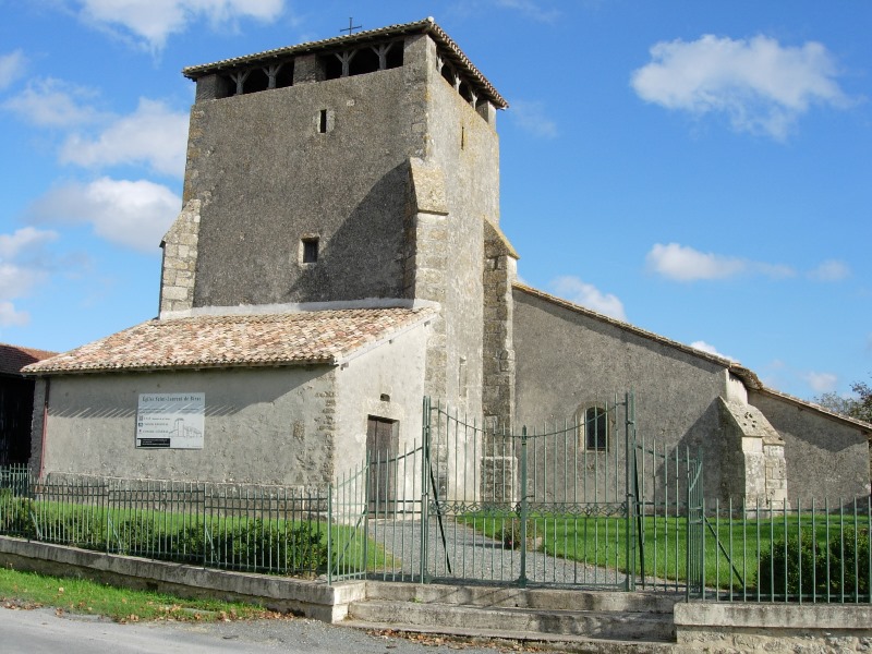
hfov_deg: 49.0
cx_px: 436
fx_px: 957
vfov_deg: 37.7
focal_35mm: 38
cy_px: 327
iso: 64
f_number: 4.8
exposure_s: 1/558
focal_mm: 7.8
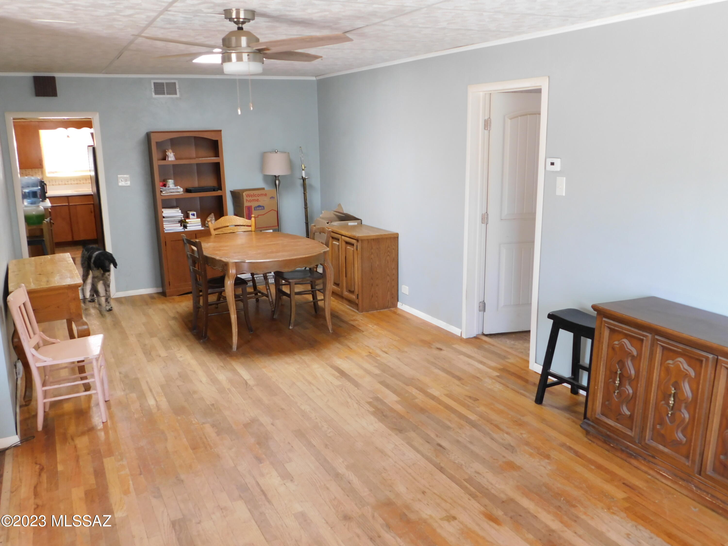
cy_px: 273
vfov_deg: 46.8
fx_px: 631
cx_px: 364
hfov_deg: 60.0
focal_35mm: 30
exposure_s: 1/25
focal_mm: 5.3
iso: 400
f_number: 3.2
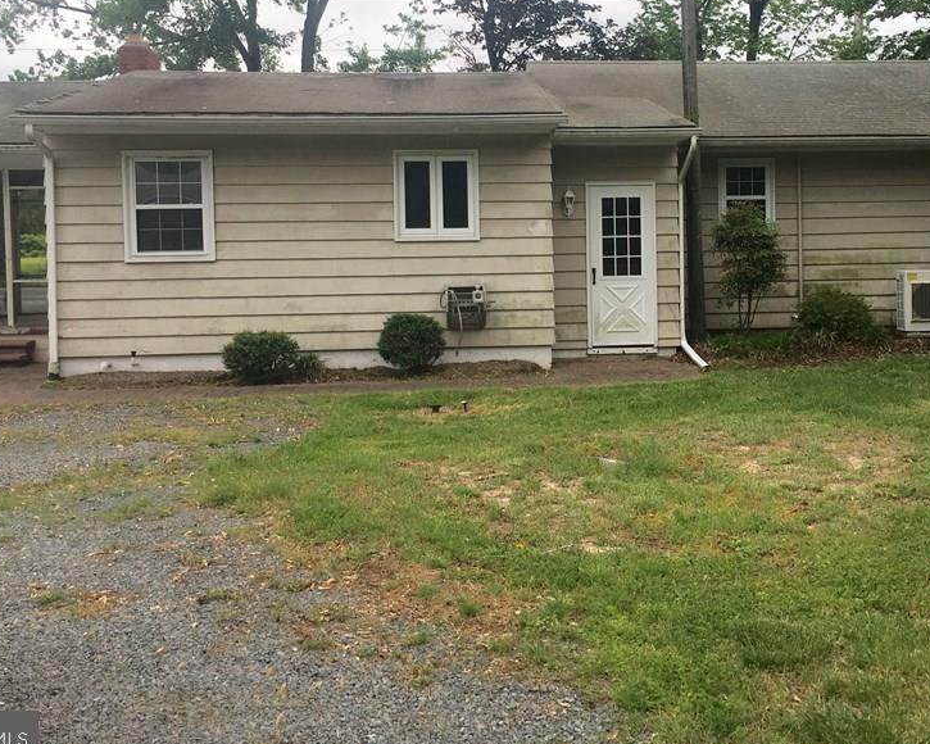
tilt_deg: +0.4
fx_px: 1101
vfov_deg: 37.1
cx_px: 535
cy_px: 271
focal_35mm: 40
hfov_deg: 45.7
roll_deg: +1.0
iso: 25
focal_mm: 4.15
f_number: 2.2
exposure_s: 1/301
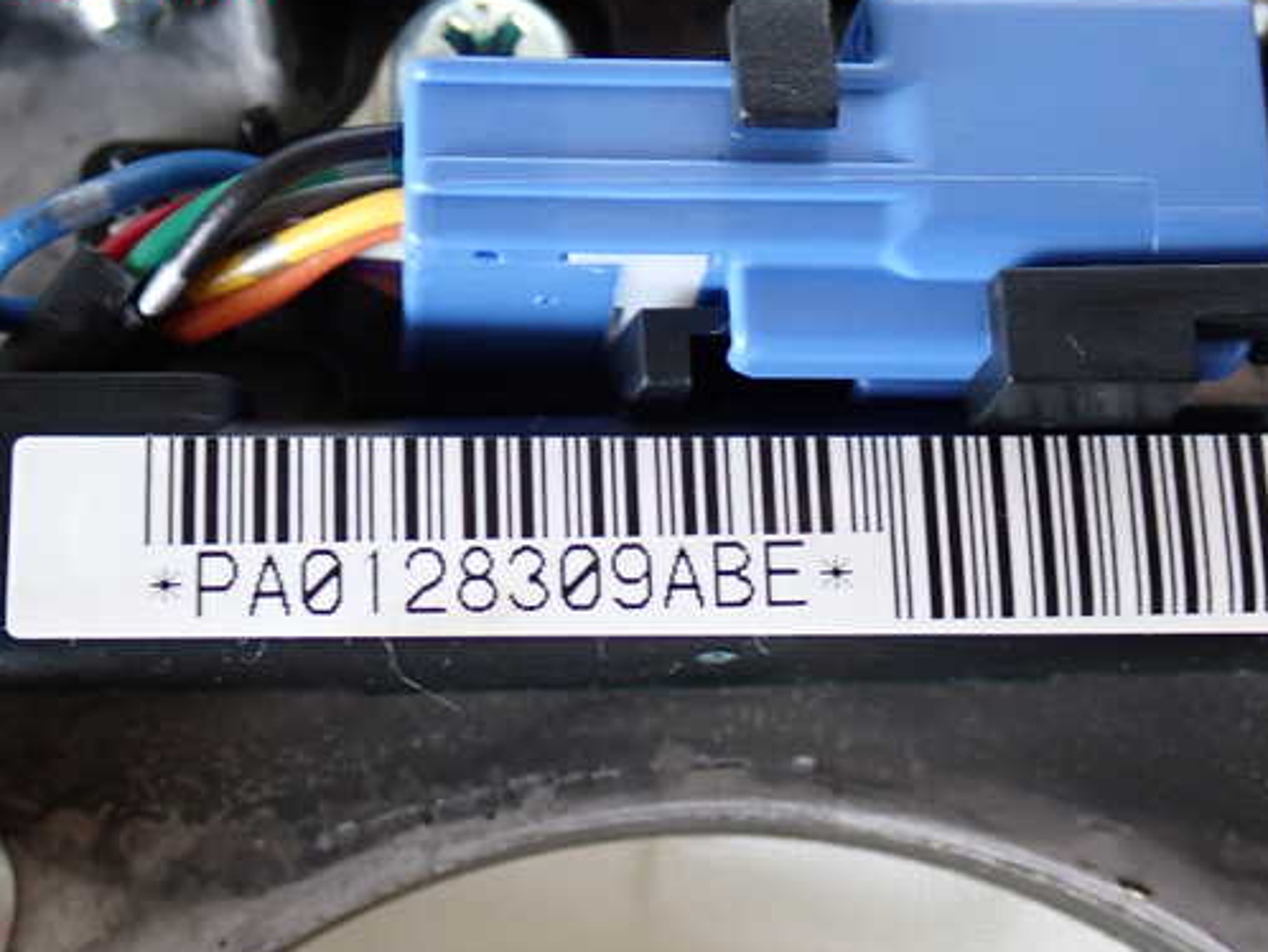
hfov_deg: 29.8
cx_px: 558
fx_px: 2382
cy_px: 517
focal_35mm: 65
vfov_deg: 22.6
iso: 400
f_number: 3.3
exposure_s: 1/50
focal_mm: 9.65
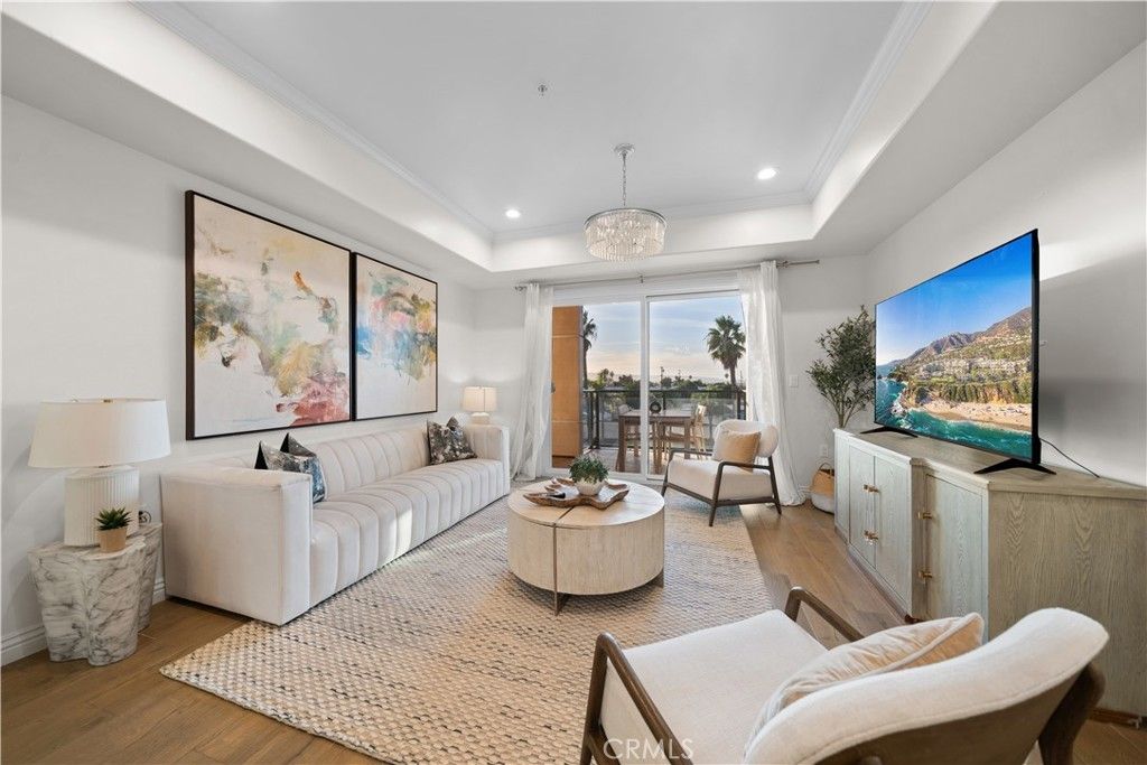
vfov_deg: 90.0
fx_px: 382
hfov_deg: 112.6
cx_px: 574
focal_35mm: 12
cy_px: 382
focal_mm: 12
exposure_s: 1/5
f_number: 5
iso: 100
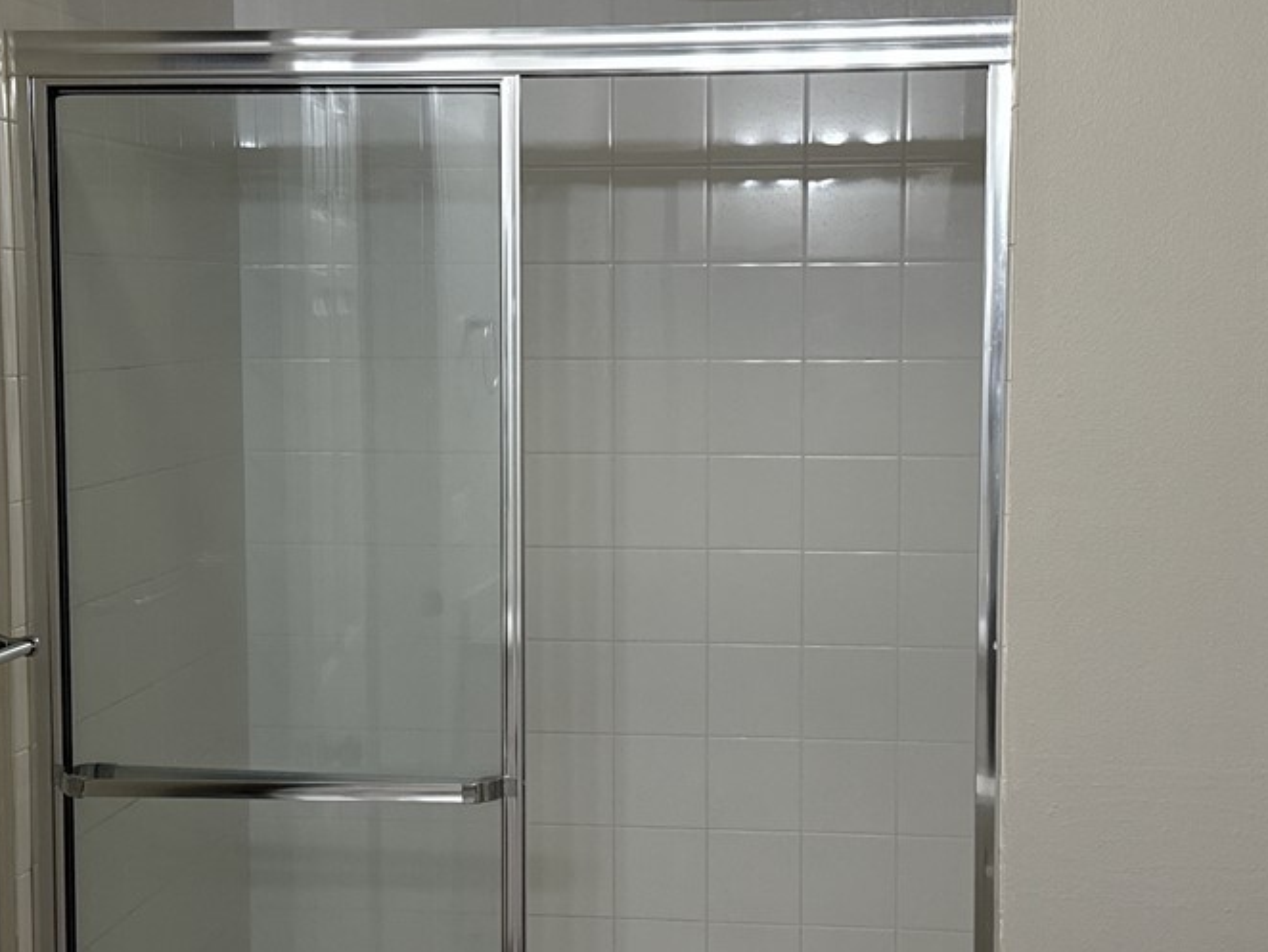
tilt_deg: -5.7
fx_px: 2125
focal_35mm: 58
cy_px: 525
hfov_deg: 33.2
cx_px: 621
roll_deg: -0.2
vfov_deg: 25.2
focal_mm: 6.76
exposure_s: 1/120
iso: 160
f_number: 1.78
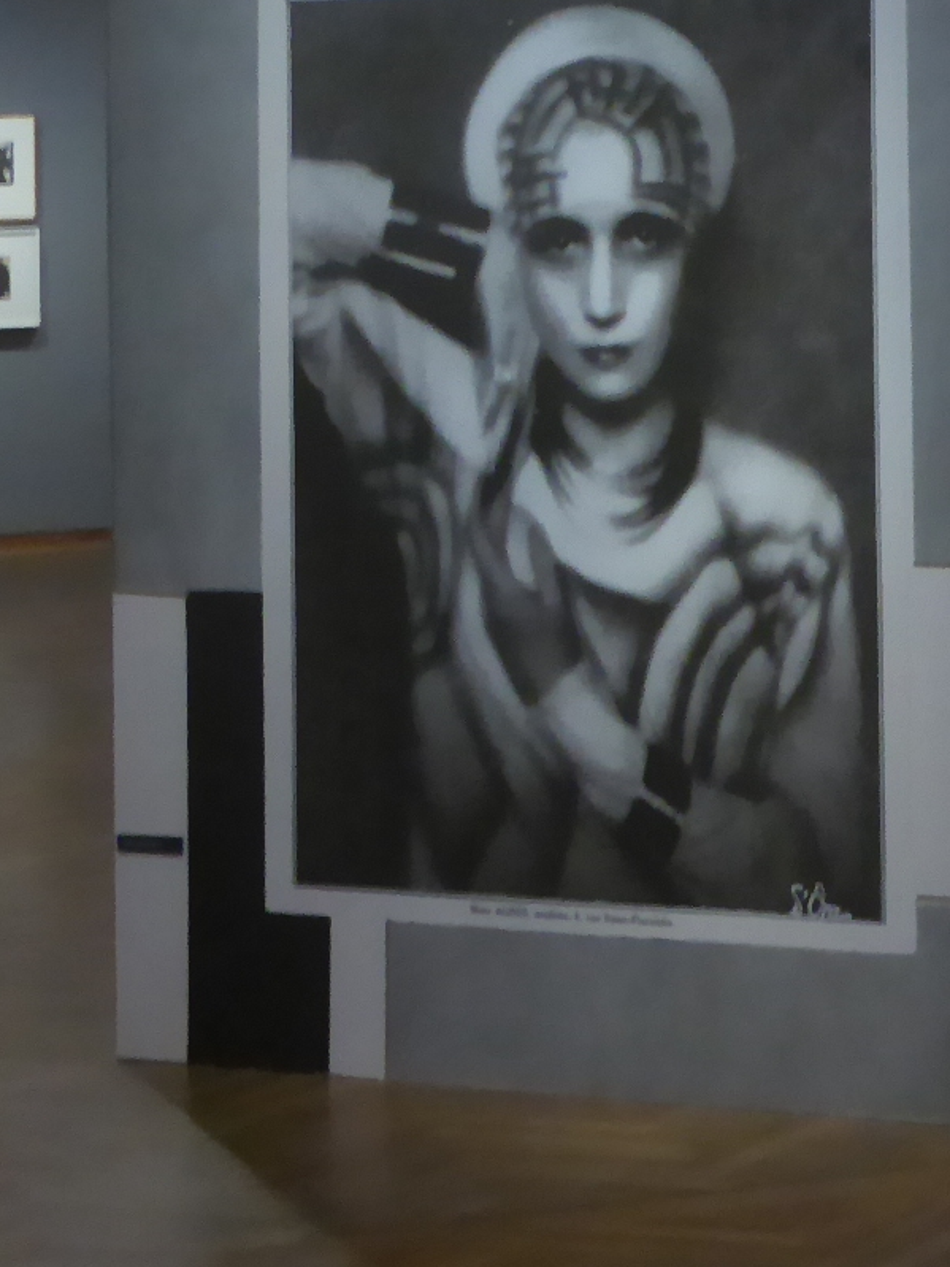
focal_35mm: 125
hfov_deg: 11.5
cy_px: -86
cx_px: 1255
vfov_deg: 15.4
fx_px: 4575
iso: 400
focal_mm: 6.7
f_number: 3.7
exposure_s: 1/6
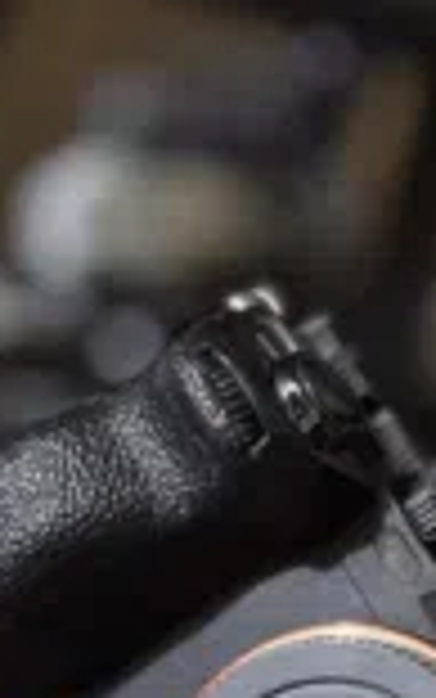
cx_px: 445
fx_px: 2488
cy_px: 829
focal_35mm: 131
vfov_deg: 15.4
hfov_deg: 9.9
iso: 800
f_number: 1.78
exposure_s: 1/24
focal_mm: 6.76
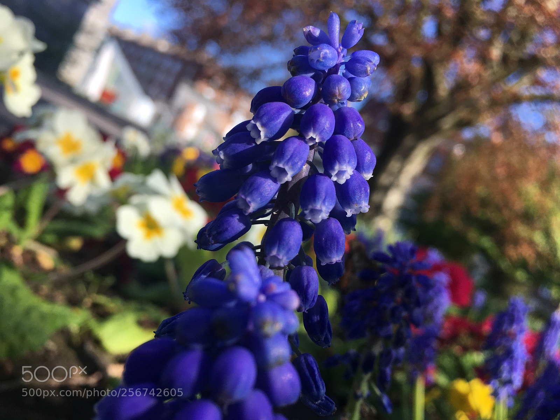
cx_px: 280
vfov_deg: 48.2
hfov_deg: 61.7
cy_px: 210
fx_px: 469
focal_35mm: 29
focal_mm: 4.15
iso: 25
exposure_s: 1/463
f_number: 2.2
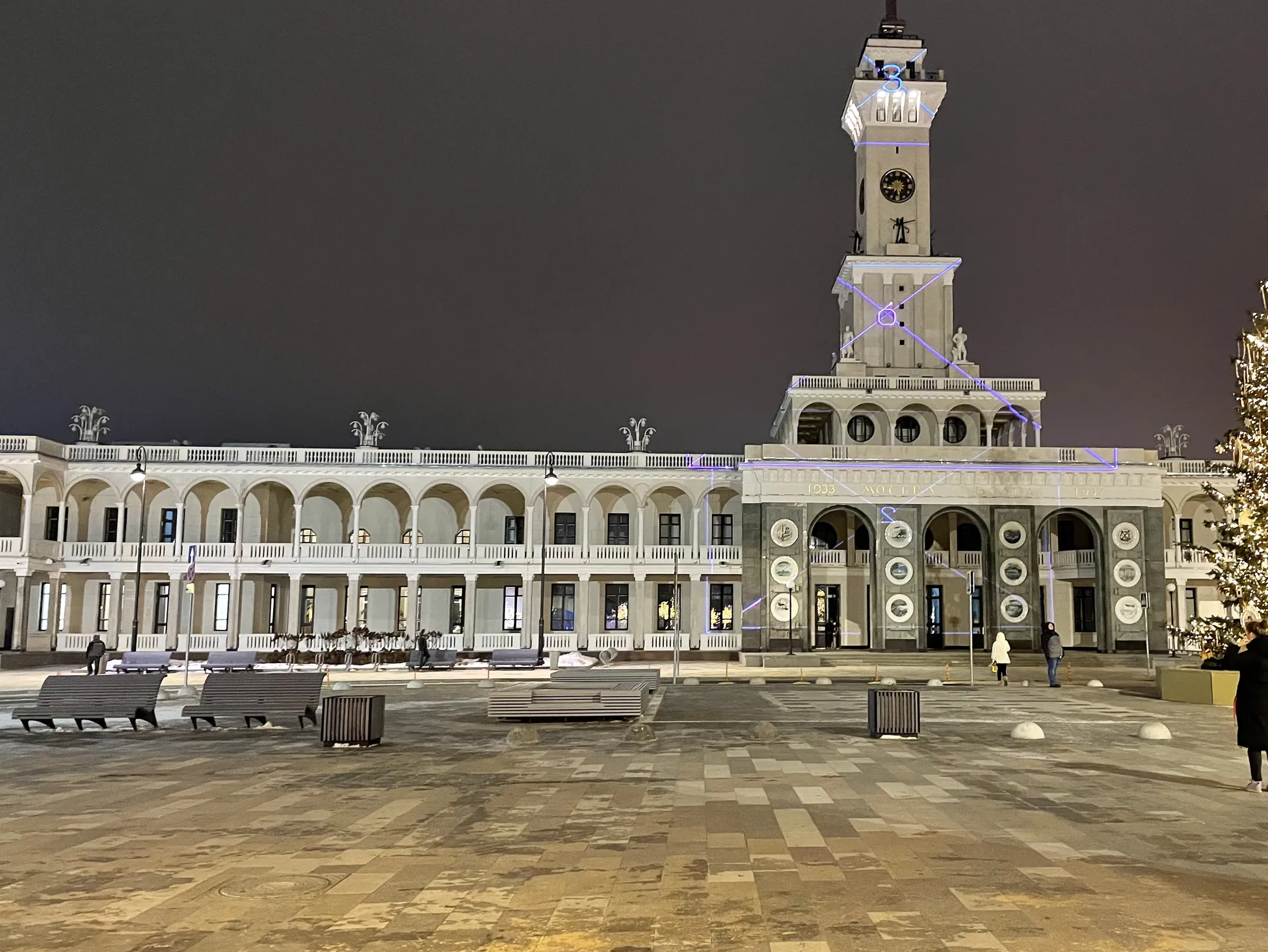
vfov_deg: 44.2
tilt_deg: +7.1
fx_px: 1172
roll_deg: +0.0
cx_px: 777
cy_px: 487
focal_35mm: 32
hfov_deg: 56.3
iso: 640
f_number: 1.6
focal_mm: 4.2
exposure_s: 1/25
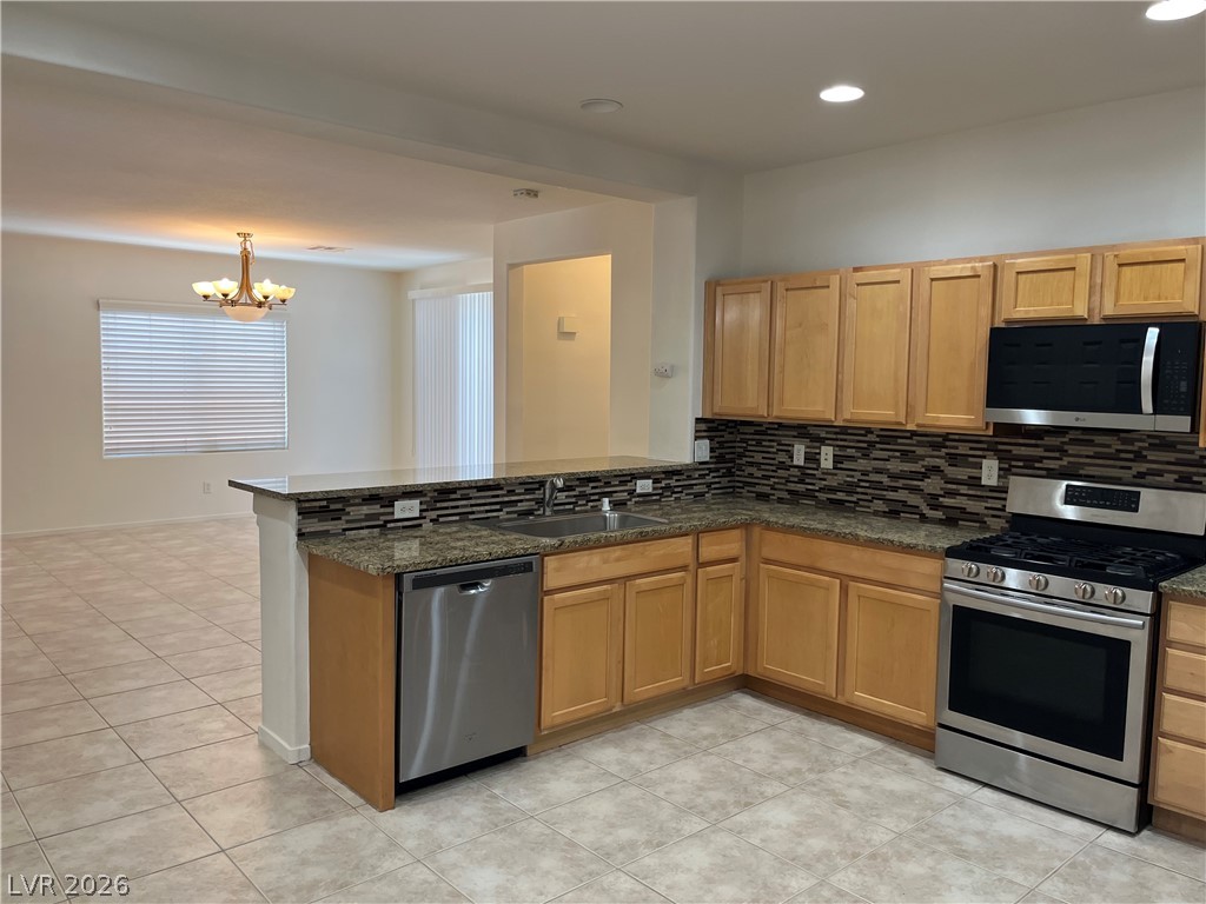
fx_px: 906
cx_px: 603
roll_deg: -0.9
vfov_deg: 53.1
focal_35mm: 26
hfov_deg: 67.3
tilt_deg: -4.1
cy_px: 452
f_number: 1.6
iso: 125
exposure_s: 1/120
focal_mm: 5.1
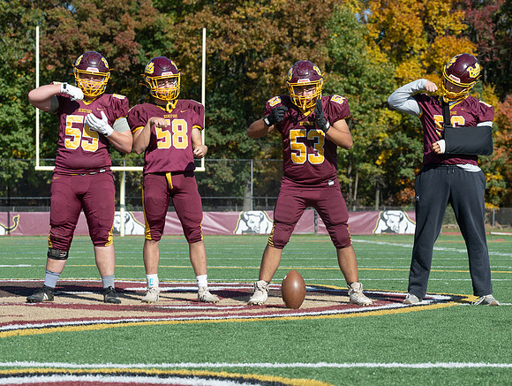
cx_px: 267
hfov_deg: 19.7
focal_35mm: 99
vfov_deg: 14.9
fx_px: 1474
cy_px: 233
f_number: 5.6
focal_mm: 76
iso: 320
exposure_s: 1/1600
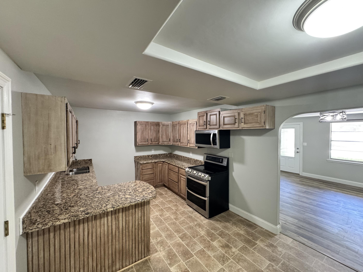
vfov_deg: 85.7
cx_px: 182
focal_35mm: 14
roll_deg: +0.0
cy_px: 136
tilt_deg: -2.6
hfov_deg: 102.1
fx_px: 147
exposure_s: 1/60
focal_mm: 2.22
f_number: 2.2
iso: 500
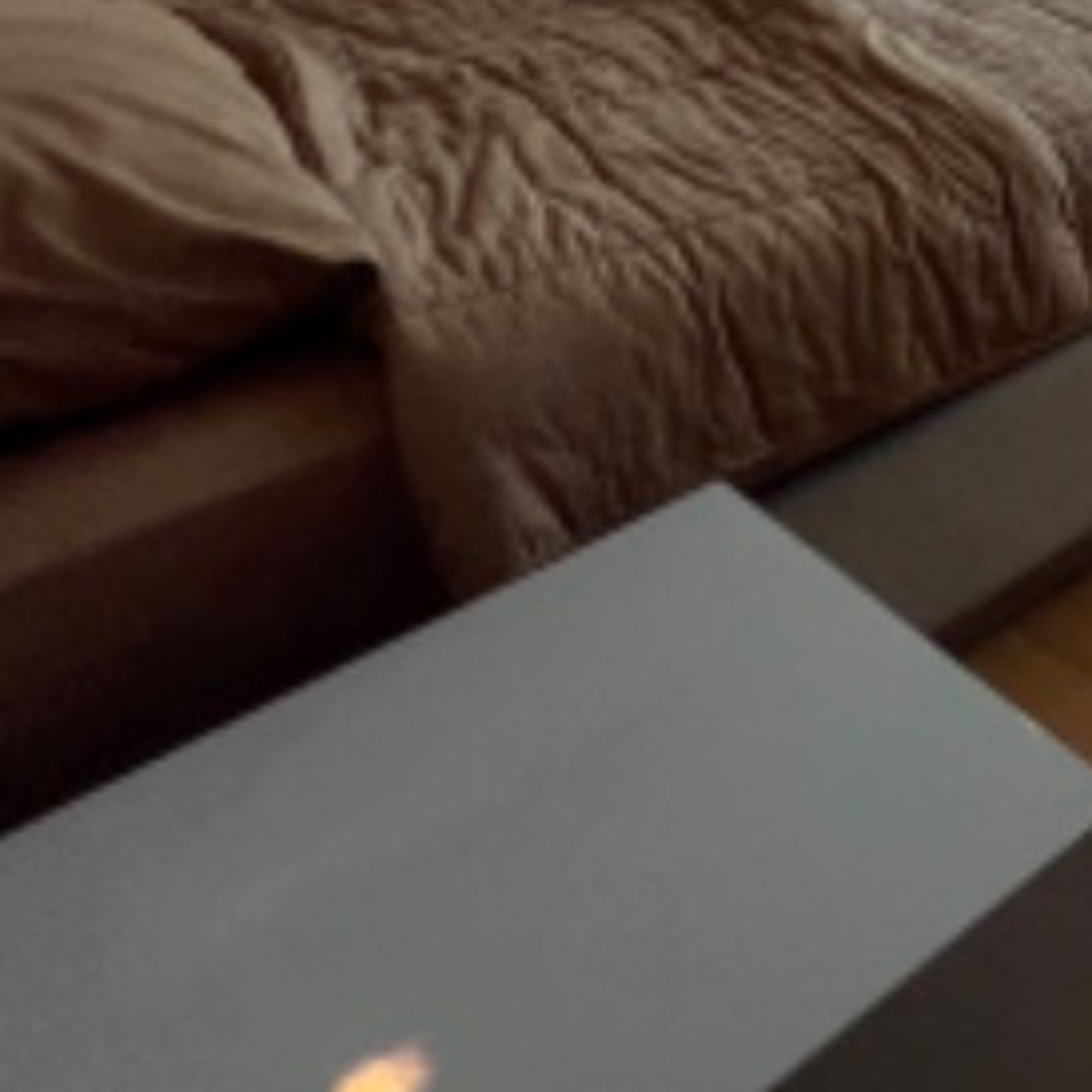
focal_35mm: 42
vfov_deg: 30.3
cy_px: -379
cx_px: 1833
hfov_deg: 24.4
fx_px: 1499
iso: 32
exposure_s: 1/252
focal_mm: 1.57
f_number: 1.8
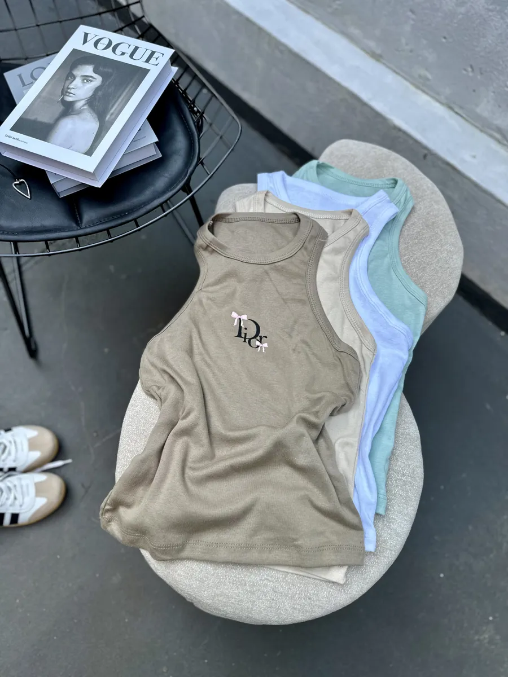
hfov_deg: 56.8
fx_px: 470
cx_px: 254
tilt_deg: -64.5
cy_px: 338
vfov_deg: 71.6
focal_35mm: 24
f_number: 1.78
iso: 64
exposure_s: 1/100
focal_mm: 6.86
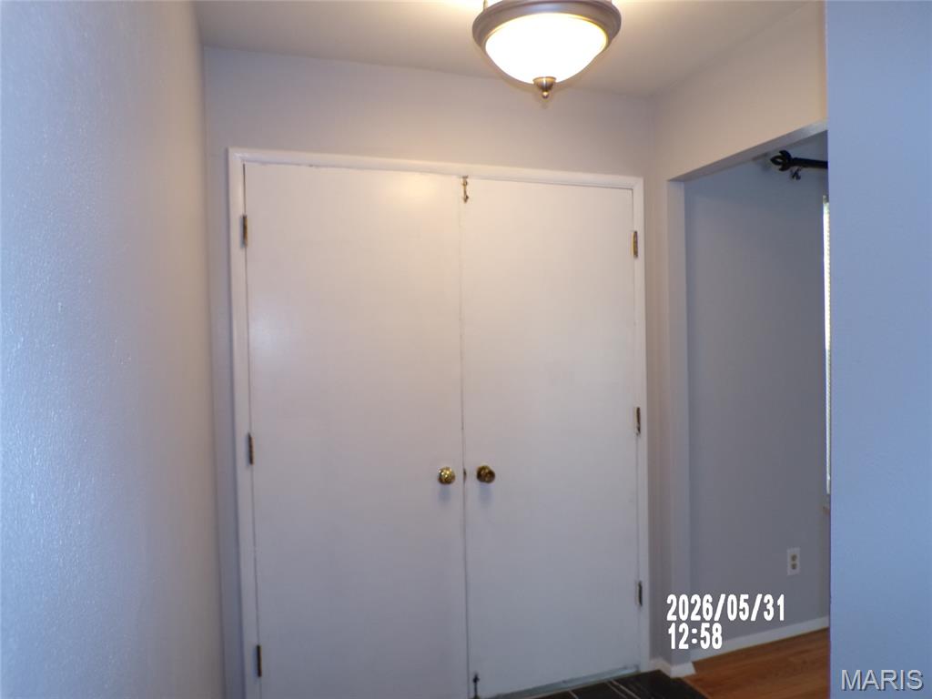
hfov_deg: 71.6
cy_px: 350
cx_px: 466
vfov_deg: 56.8
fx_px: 646
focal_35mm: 24
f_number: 3
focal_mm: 4.3
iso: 200
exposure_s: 1/26
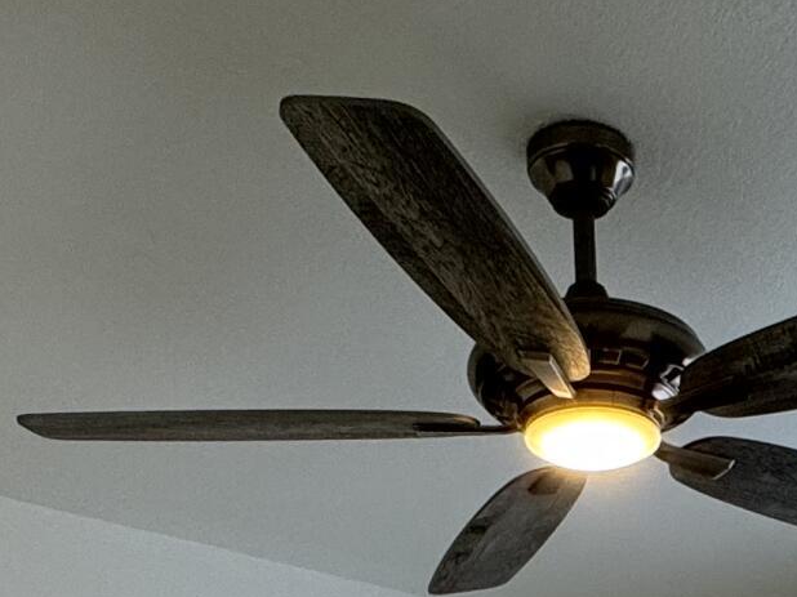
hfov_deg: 27.3
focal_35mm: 68
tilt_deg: -2.5
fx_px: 1565
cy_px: 1155
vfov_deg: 16.8
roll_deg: +2.1
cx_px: 758
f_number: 2.2
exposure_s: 1/120
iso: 64
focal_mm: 2.22
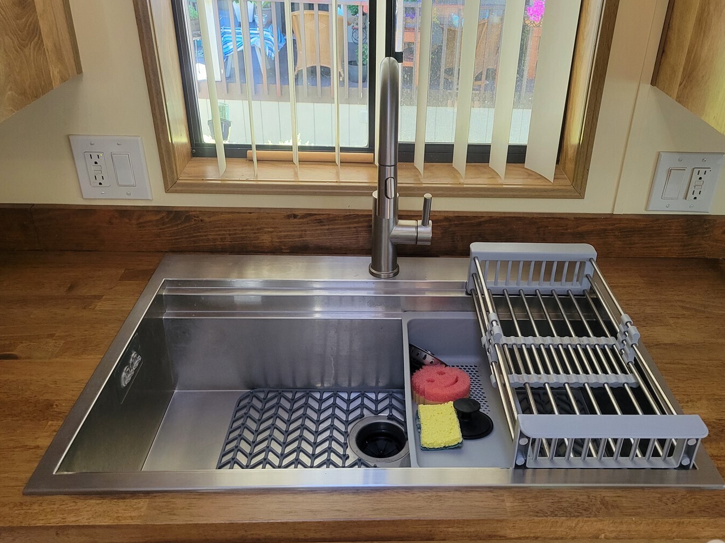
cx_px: 410
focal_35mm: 31
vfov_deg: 45.4
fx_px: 649
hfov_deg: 58.2
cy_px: 252
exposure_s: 1/120
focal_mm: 5.4
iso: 320
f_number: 1.8
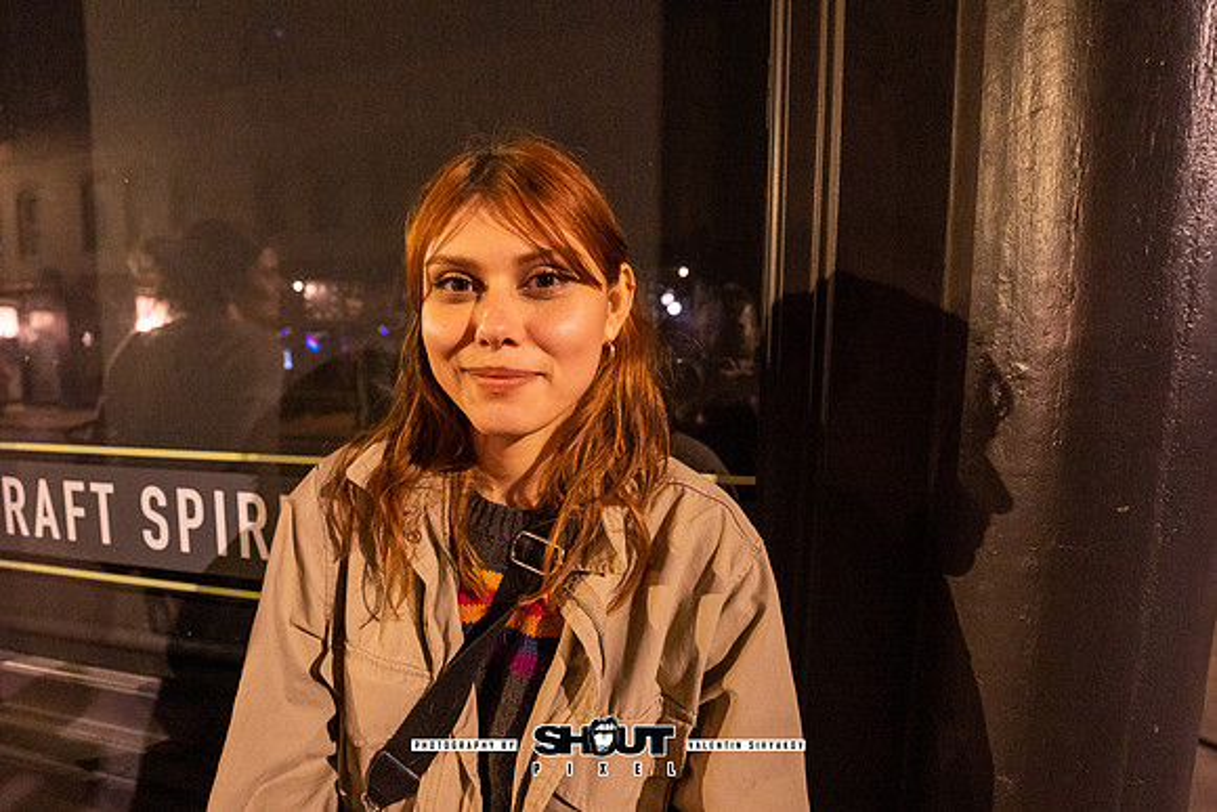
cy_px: 425
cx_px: 560
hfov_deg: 96.9
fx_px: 538
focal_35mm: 16
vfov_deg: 74.1
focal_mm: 14
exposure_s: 1/160
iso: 3200
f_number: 2.8
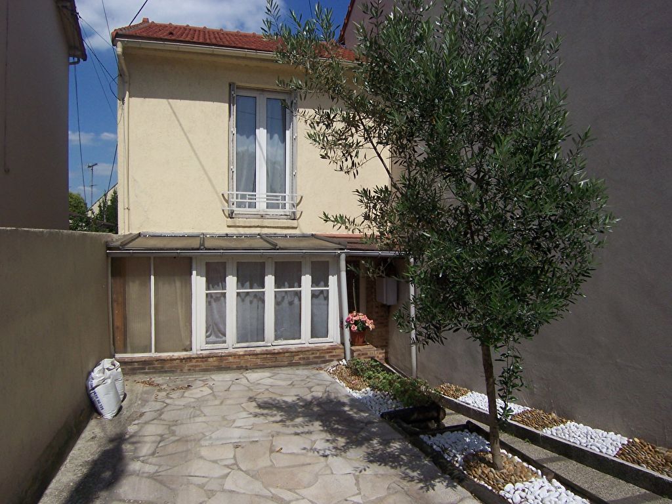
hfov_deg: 73.9
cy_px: 252
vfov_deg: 58.9
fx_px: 446
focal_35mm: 23
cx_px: 336
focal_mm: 3.8
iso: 64
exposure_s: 1/640
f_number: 5.6
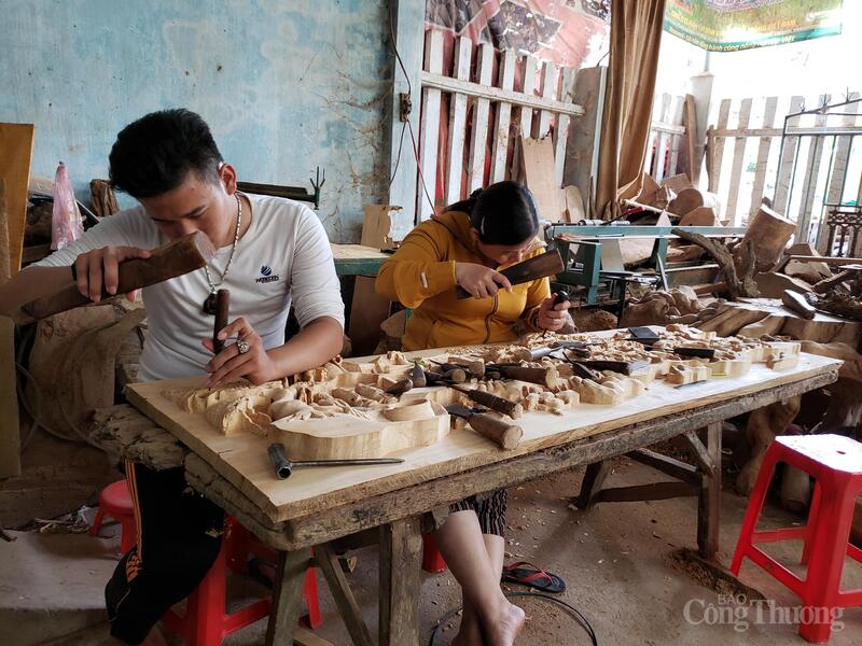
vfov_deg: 53.1
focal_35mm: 26
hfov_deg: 67.3
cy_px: 323
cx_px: 431
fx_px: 647
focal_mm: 4.3
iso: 160
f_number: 1.5
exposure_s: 1/50
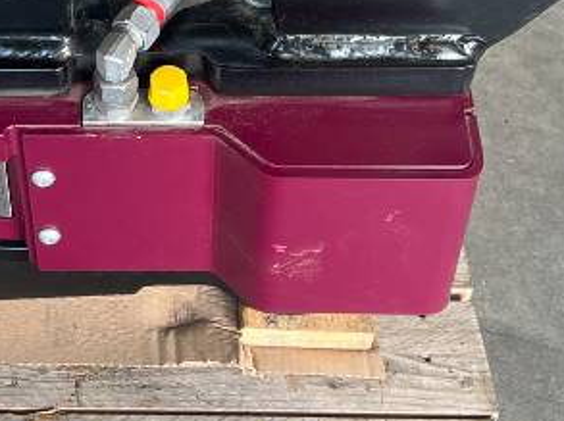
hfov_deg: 21.3
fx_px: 1481
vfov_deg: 15.9
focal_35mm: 91
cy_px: -12
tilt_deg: -45.8
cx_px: 102
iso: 80
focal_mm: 5.7
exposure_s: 1/121
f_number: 1.5
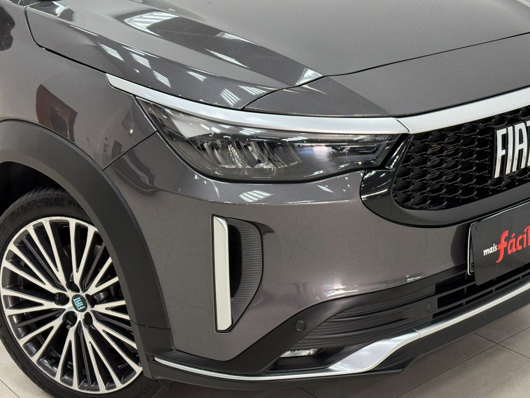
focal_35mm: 60
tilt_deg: -17.0
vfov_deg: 24.4
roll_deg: +1.9
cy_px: 154
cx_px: 292
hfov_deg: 32.2
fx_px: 919
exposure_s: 1/60
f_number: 1.78
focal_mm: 6.76
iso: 80
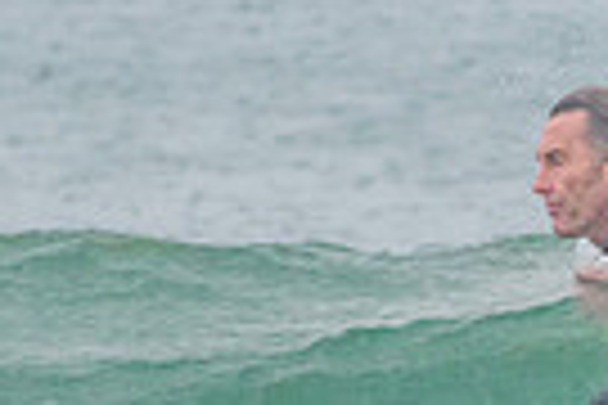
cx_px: 364
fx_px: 44229
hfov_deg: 0.8
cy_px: 620
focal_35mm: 2619
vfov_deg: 0.5
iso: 1000
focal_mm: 500
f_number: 5.6
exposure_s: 1/320
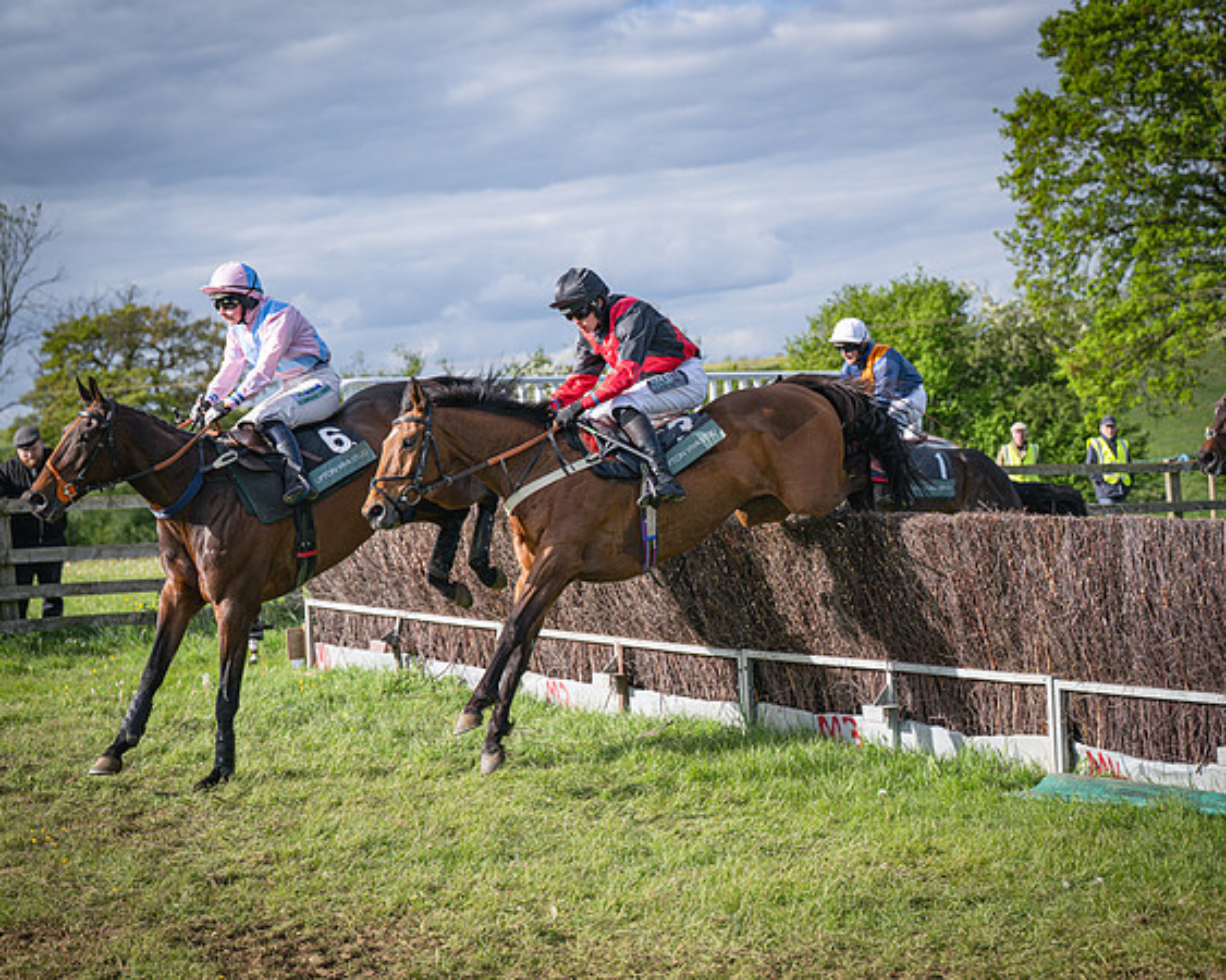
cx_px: 613
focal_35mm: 79
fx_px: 2859
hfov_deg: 24.2
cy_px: 490
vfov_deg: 19.4
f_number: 4
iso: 400
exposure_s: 1/3200
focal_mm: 70
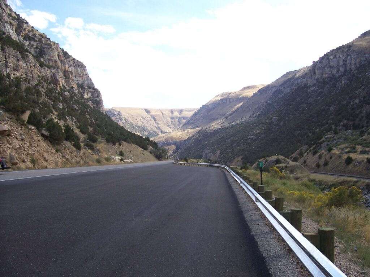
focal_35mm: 34
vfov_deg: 41.8
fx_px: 363
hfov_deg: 54.0
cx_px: 185
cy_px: 138
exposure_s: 1/750
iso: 80
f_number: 2.7
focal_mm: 5.6
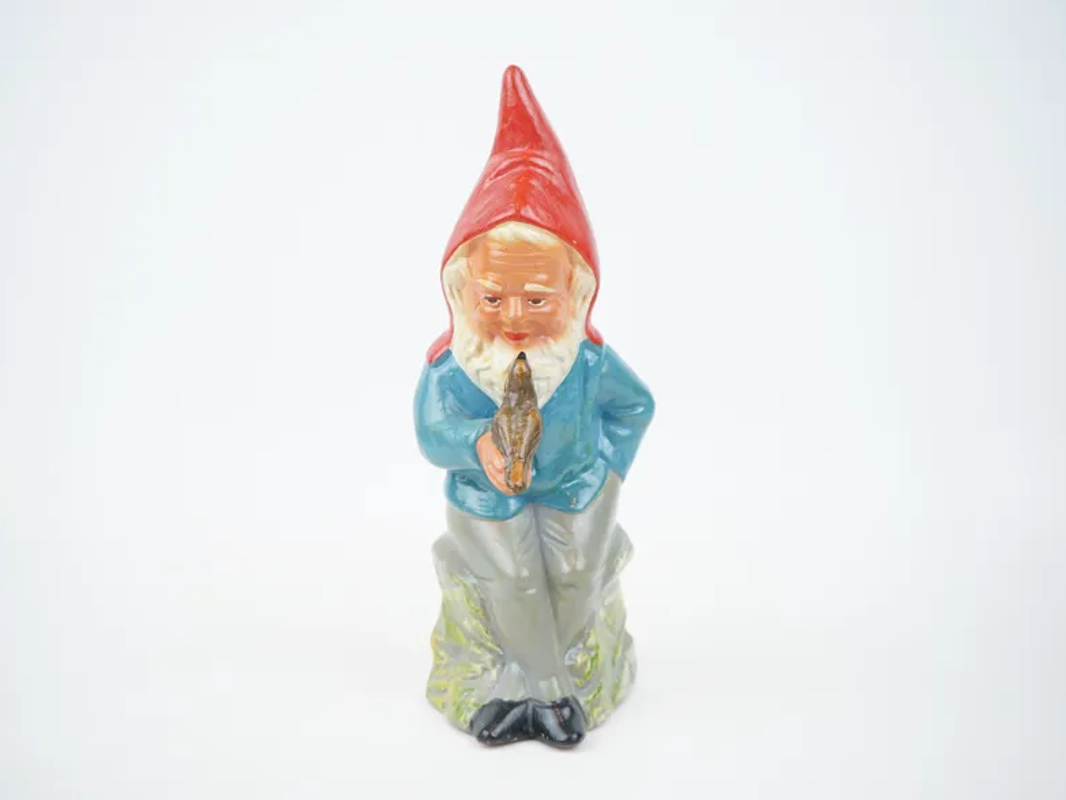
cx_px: 522
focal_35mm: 41
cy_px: 403
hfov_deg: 45.8
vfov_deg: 35.2
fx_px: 1263
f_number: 4.5
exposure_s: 1/60
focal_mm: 37
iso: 100
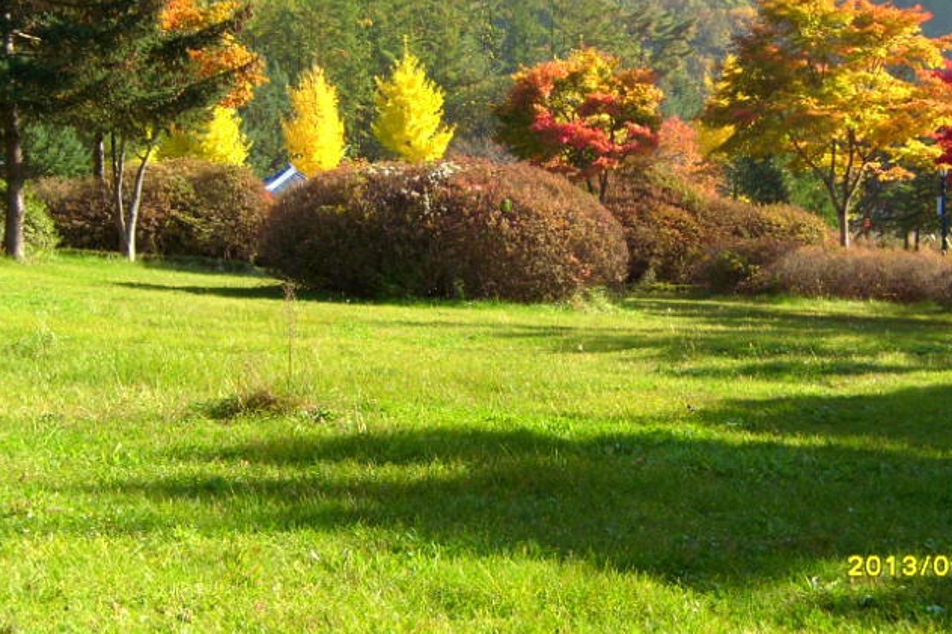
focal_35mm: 83
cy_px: 225
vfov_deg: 16.4
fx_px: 2194
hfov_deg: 24.4
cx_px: 557
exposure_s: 1/250
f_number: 4.2
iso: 80
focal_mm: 11
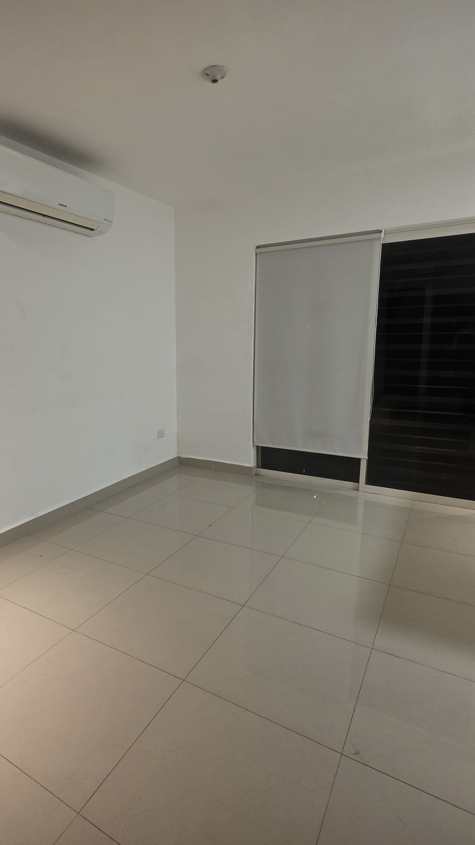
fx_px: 426
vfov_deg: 89.6
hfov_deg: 57.3
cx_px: 165
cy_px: 422
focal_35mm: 19
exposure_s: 1/60
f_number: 1.9
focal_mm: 2.2
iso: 400
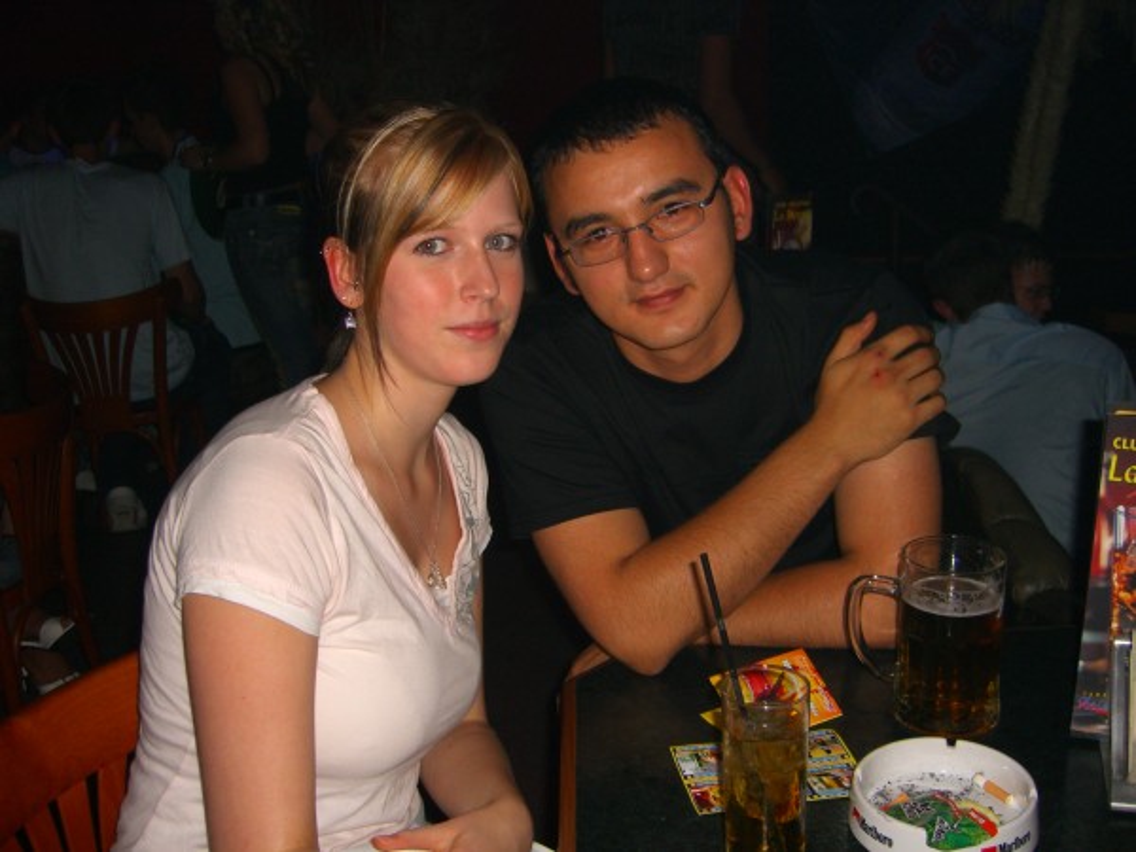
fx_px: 1247
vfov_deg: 37.7
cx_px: 568
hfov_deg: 49.0
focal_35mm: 38
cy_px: 426
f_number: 2.8
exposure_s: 1/60
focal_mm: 7.9
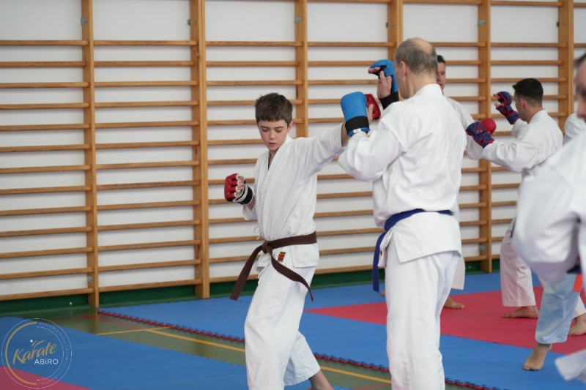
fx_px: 1709
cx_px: 293
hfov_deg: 19.5
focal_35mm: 105
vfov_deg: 13.0
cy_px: 195
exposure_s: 1/500
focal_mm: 105
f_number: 4
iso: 3200
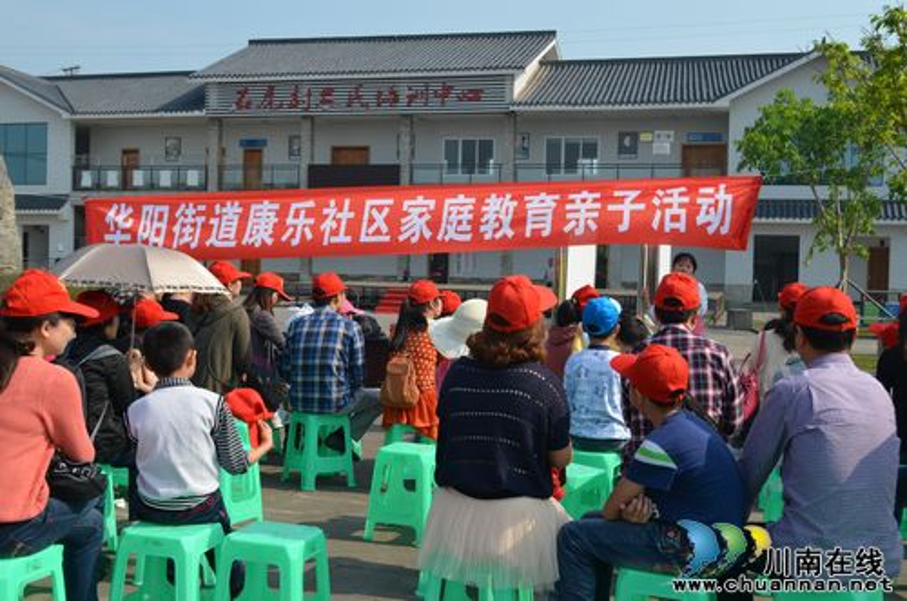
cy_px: 300
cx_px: 454
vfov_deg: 30.7
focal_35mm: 44
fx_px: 1094
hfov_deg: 45.0
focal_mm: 29
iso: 125
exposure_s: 1/250
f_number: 8
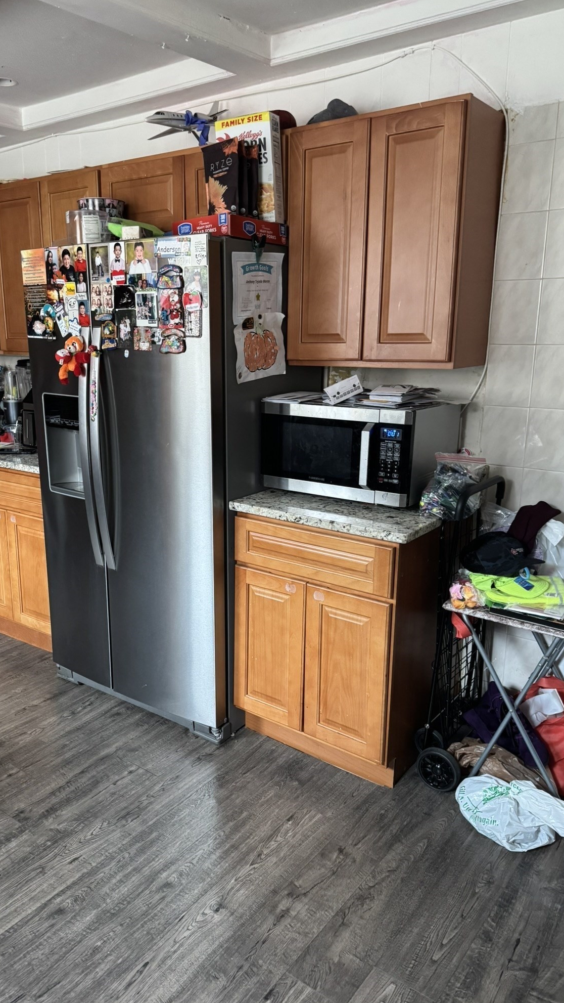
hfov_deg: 42.8
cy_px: 515
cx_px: 240
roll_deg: -0.5
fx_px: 718
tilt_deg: -14.1
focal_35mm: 27
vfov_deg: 69.8
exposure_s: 1/60
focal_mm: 6.76
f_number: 1.78
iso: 640
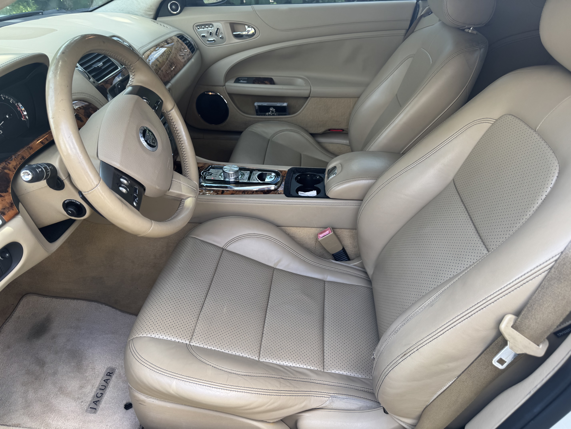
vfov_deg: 56.8
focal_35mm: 24
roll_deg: -0.7
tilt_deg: -34.5
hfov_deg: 71.6
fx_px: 396
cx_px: 286
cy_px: 214
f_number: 1.78
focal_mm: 6.76
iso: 64
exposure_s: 1/218
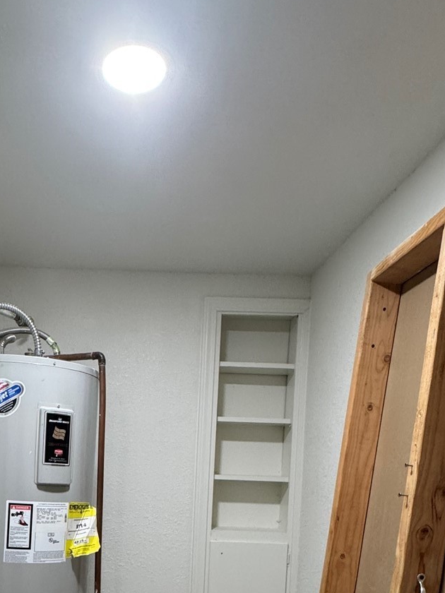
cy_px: 510
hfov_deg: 42.9
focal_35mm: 32
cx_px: 117
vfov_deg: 51.6
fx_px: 548
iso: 250
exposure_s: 1/60
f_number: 2.2
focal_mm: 2.22
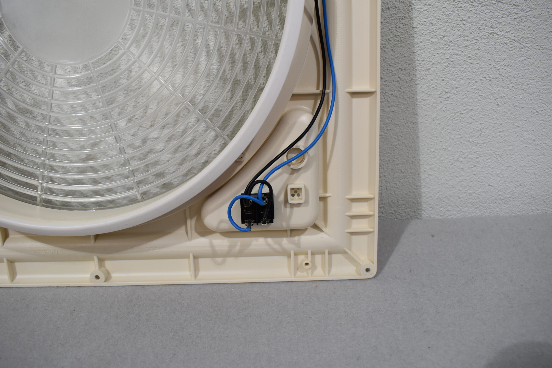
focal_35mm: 30
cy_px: 184
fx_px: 460
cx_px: 276
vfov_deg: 43.6
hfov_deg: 61.9
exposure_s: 1/125
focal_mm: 20
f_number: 5.6
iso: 360
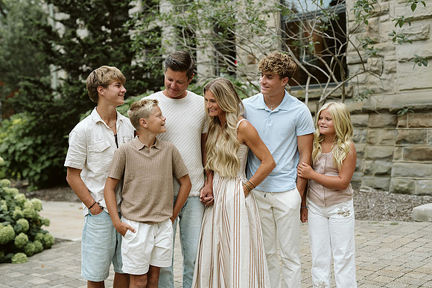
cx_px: 216
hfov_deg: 39.6
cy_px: 144
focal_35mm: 50
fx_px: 600
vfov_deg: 27.0
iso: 640
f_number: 2.8
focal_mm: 50
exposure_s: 1/250
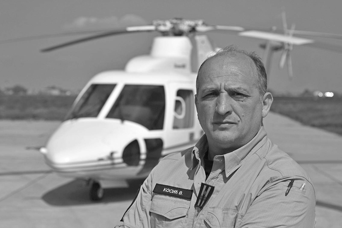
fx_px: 713
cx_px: 171
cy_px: 114
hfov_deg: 27.0
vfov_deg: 18.2
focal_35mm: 75
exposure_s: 1/6400
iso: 100
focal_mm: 50
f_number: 5
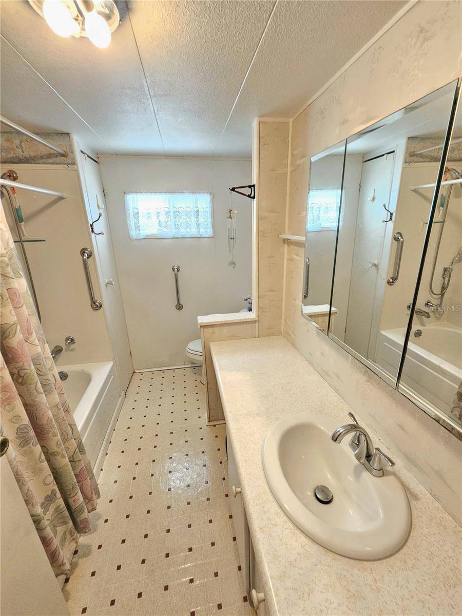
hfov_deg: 89.9
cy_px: 308
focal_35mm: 13
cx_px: 231
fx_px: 231
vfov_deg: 106.2
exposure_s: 1/60.2
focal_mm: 2.2
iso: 250
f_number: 2.2
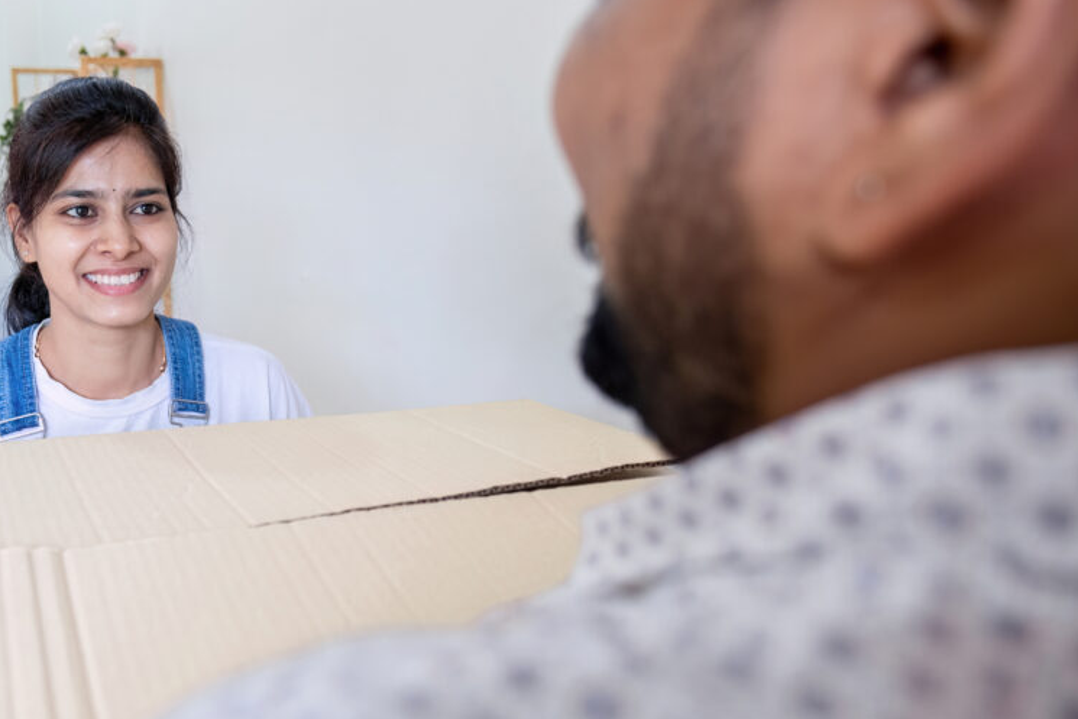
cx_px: 344
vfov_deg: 40.0
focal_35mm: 33
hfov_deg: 55.8
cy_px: 349
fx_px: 988
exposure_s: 1/100
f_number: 2.8
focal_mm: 16
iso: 500
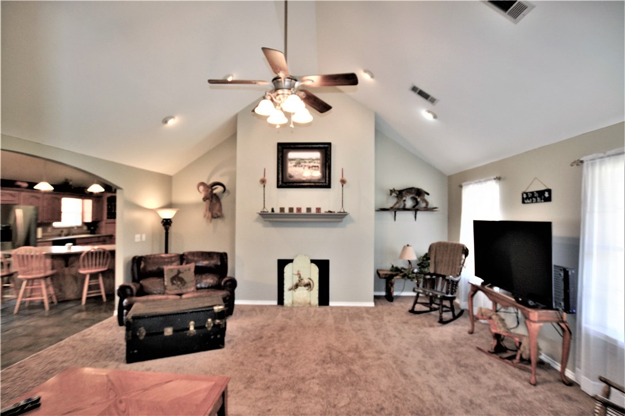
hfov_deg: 100.4
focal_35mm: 15
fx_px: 260
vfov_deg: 77.3
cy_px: 208
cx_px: 312
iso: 400
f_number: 3.5
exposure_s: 1/80
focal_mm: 10
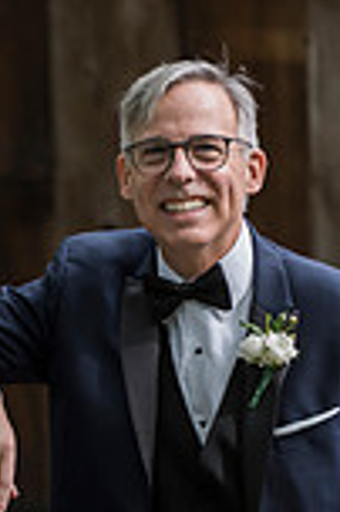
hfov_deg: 3.3
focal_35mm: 414
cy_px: 381
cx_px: -71
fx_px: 5878
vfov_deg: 5.0
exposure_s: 1/500
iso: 400
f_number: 3.5
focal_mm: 140
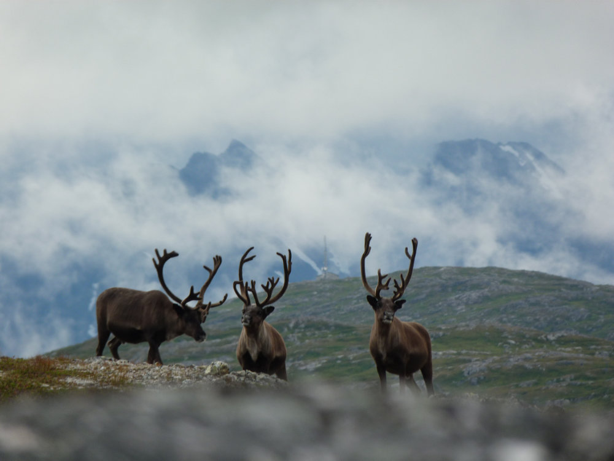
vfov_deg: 3.1
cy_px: 230
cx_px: 307
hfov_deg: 4.1
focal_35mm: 482
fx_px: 8549
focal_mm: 86.8
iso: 80
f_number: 4.5
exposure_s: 1/100
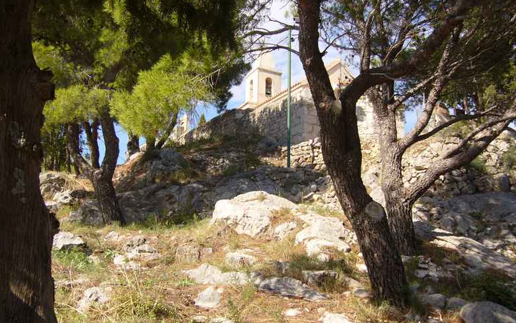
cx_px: 259
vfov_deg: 33.6
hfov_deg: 51.5
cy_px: 164
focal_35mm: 38
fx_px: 534
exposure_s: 1/200
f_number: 5.6
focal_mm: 5.8
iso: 80
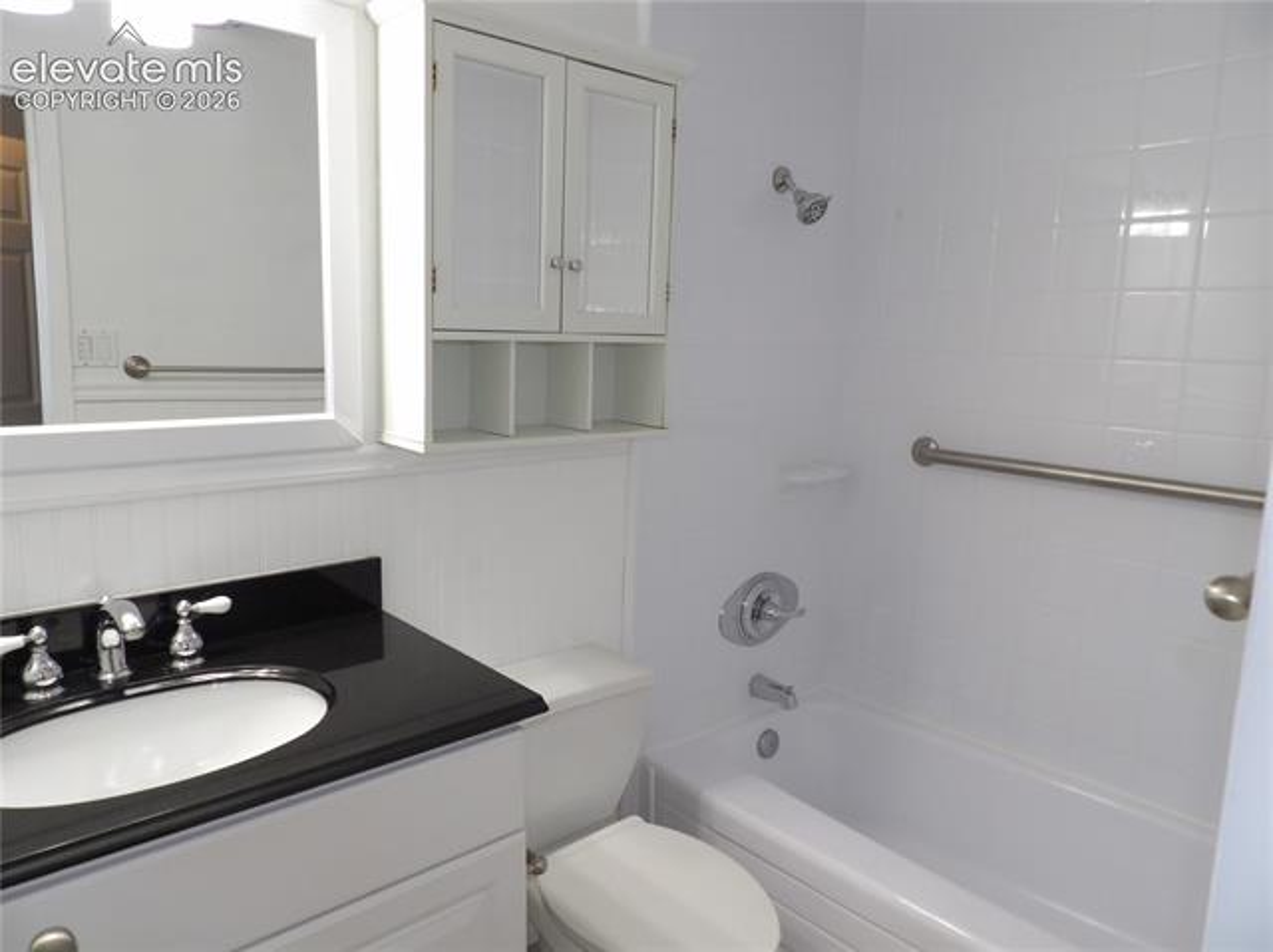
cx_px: 636
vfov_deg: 56.8
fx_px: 882
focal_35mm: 24
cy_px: 476
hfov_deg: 71.6
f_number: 3.2
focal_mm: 4.3
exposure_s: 1/33
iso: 200
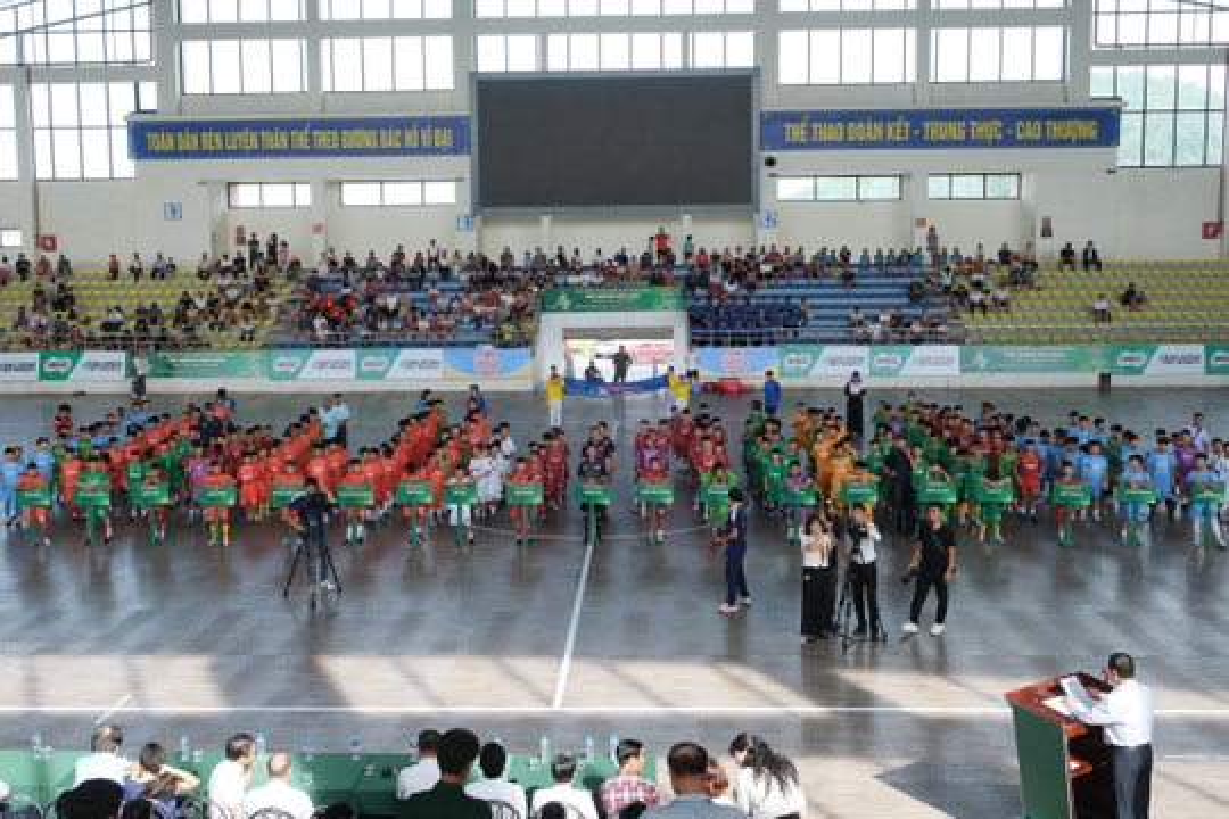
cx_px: 614
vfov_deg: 45.0
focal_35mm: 29
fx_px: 990
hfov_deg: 63.7
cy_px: 410
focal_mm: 19.6
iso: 640
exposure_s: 1/180
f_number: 5.6
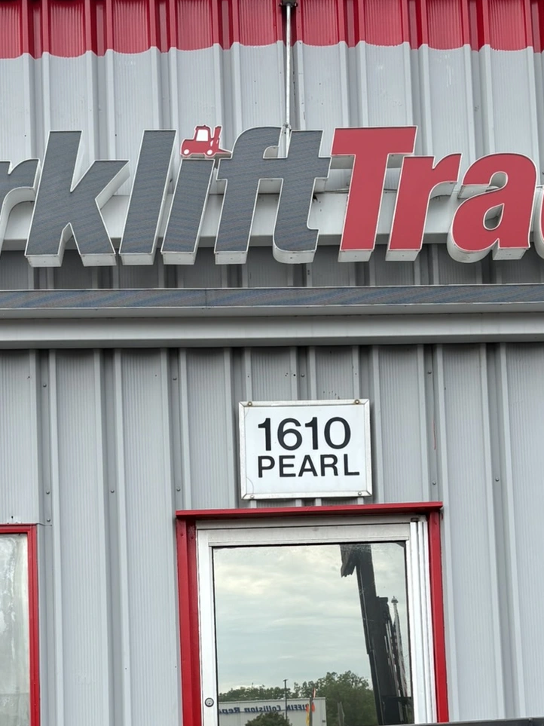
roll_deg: +2.9
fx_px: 1132
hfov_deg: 27.0
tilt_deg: +7.6
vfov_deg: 33.9
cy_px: 637
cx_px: 270
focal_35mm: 54
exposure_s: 1/1032
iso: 50
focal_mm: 5.96
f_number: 1.6
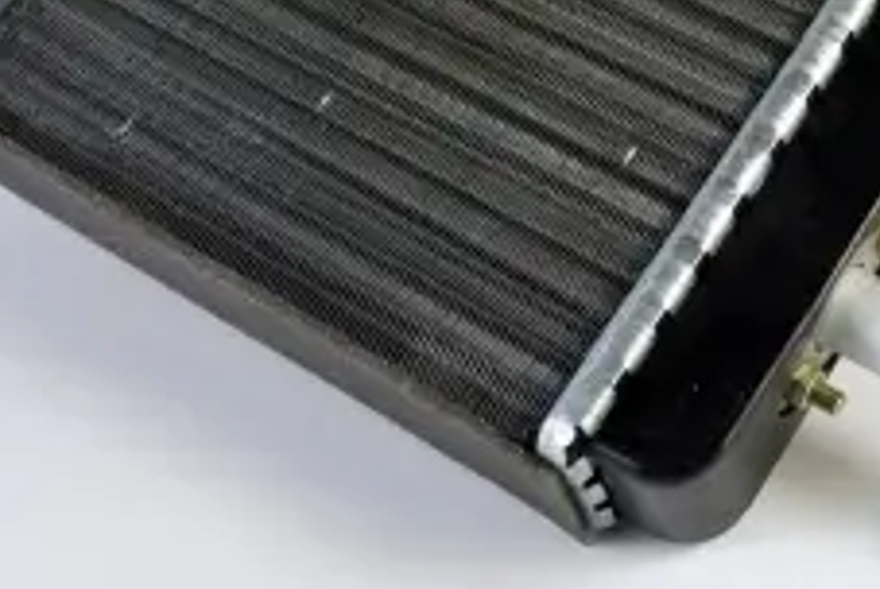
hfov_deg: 25.3
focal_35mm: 79
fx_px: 1934
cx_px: 686
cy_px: 66
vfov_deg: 17.1
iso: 200
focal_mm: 26
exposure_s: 1/125
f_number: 5.6
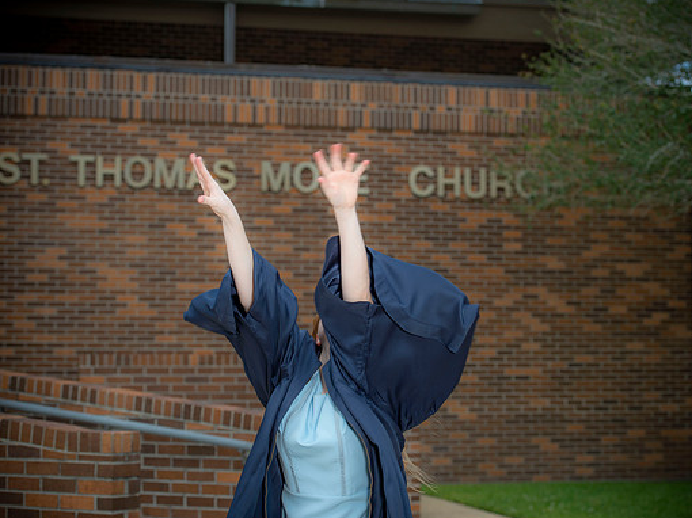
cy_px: 258
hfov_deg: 23.8
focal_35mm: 82
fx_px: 1638
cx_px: 368
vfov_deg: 18.0
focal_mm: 75
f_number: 5
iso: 80
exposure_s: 1/250
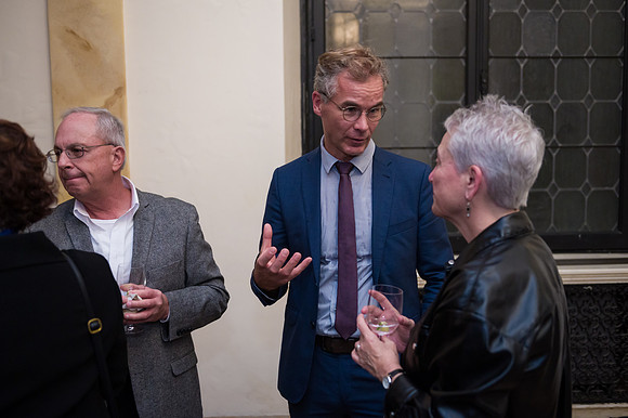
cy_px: 202
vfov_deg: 35.4
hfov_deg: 51.3
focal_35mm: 38
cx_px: 326
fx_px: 654
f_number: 3.2
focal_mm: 36
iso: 1600
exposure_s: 1/200
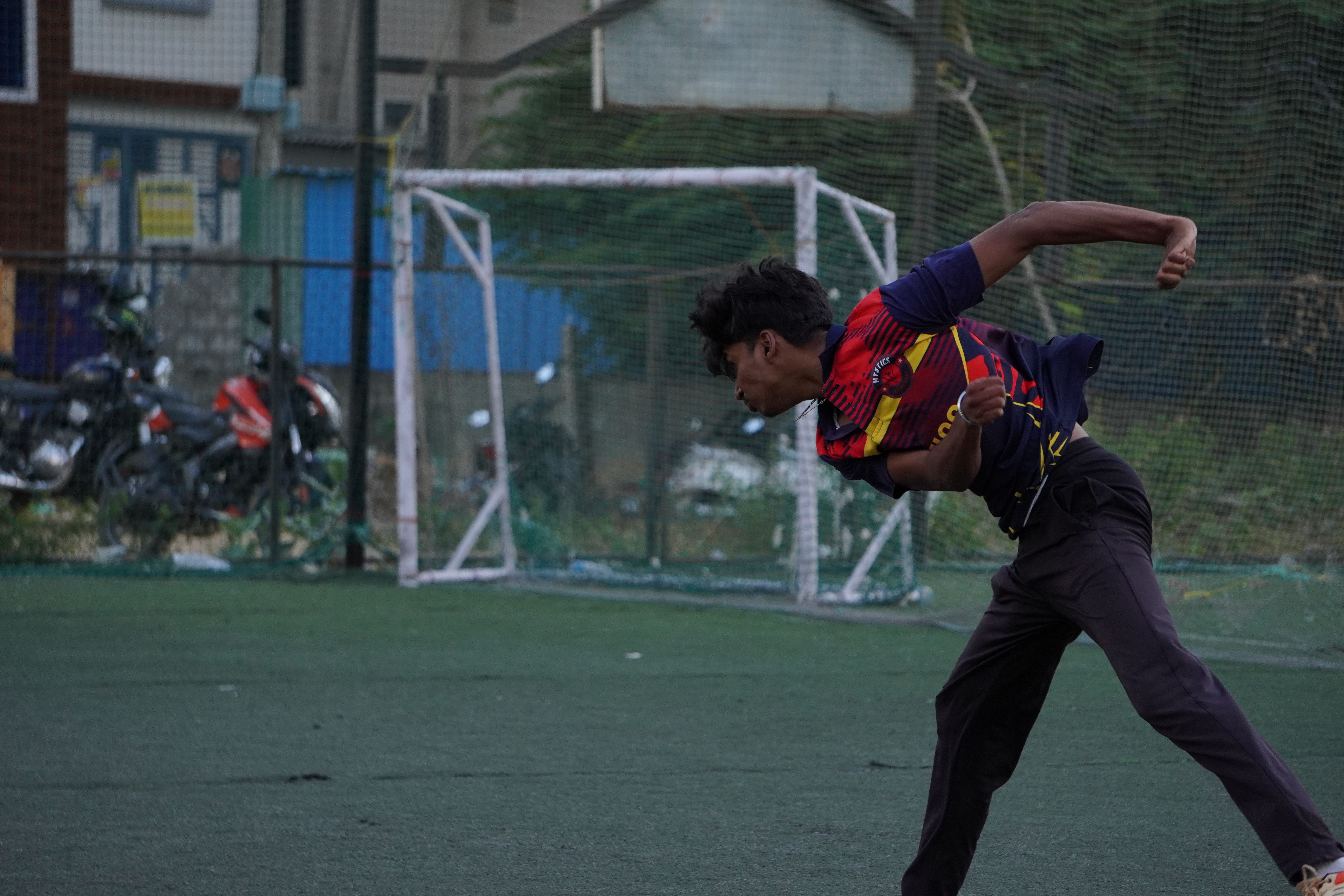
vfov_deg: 7.4
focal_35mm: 184
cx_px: 672
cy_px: 448
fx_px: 6887
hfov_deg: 11.1
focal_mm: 123
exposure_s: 1/1000
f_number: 5.6
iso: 1000
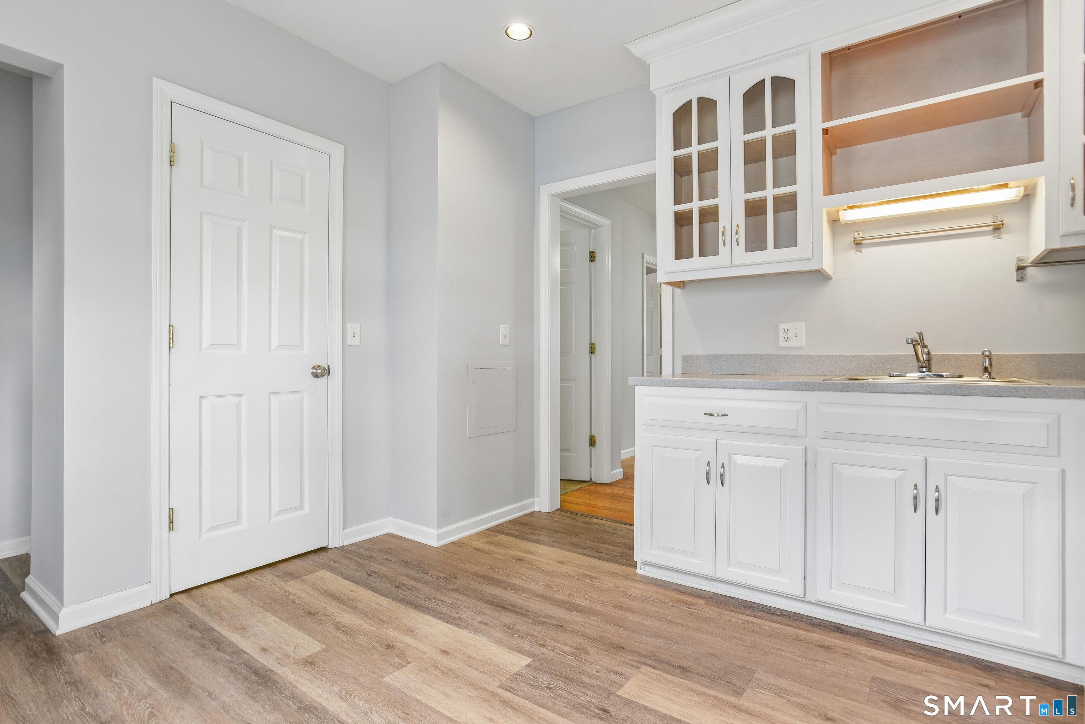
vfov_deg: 70.4
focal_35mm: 17
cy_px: 362
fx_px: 512
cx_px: 542
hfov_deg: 93.3
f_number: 11
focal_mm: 17
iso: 400
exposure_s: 1/15
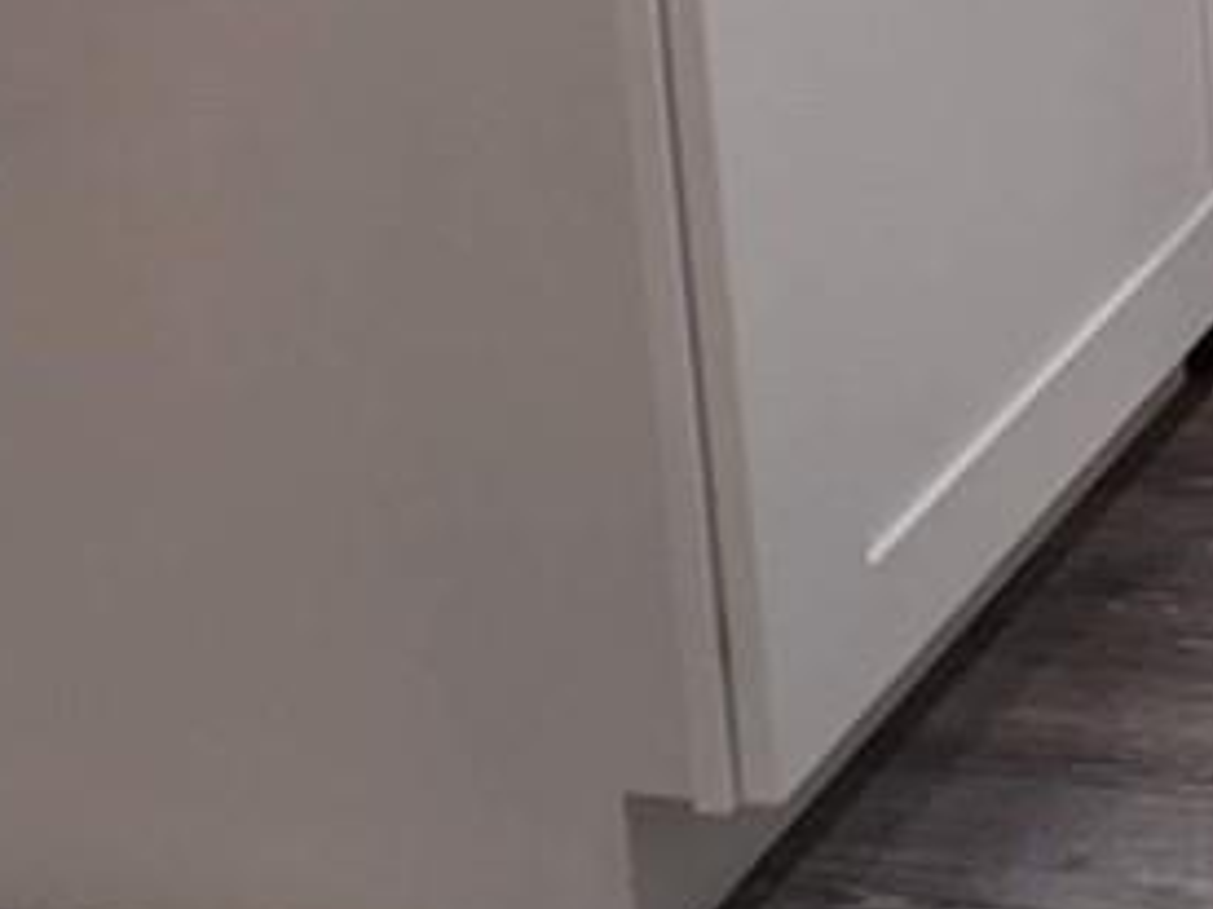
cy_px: -1399
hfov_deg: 14.3
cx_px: 2907
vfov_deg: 12.1
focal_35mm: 93
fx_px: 3257
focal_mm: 2.22
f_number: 2.2
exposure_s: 1/30
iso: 62
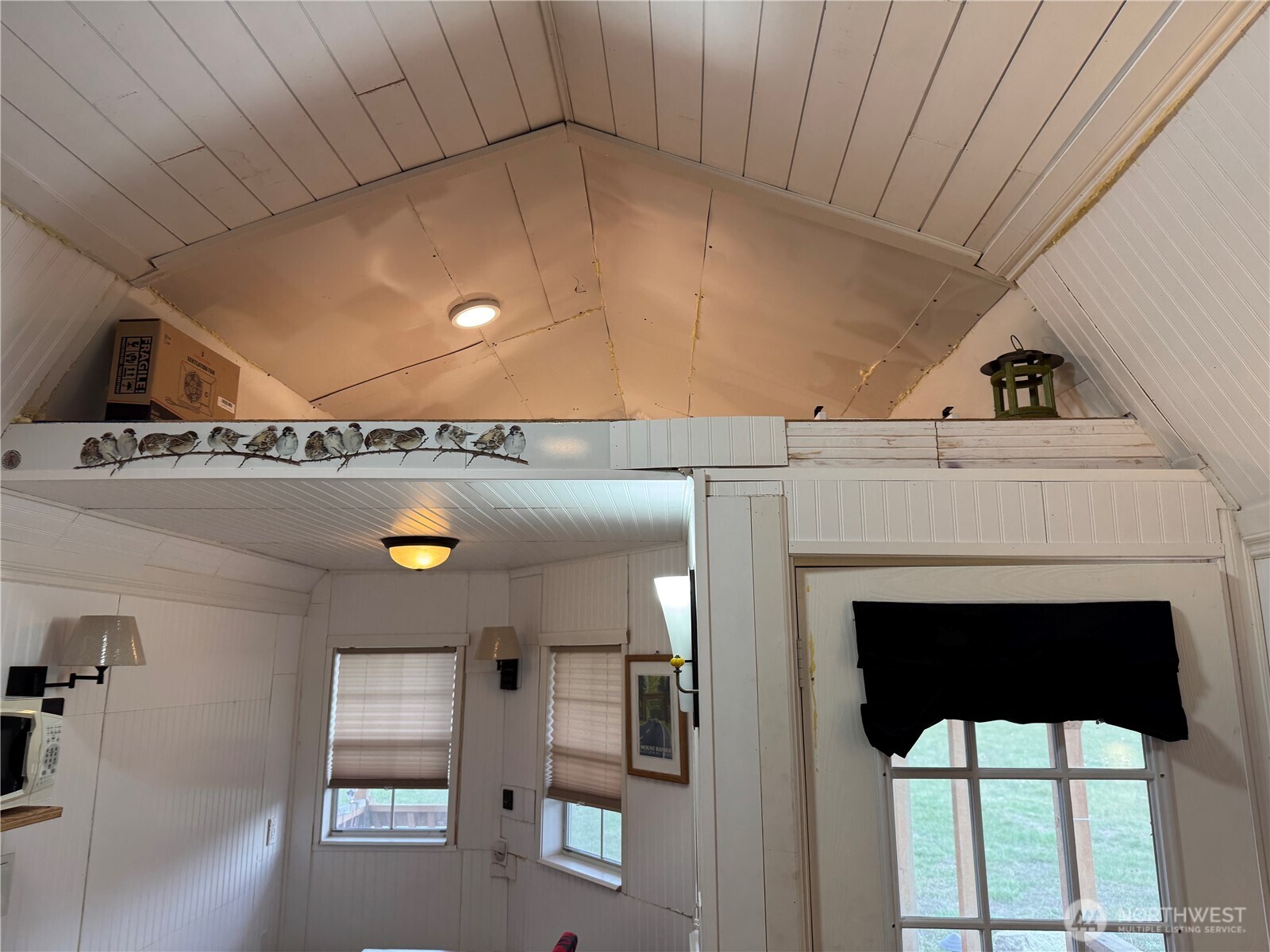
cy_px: 476
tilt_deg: +12.4
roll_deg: -0.2
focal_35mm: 24
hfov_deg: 71.6
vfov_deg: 56.8
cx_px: 635
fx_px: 881
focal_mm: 6.76
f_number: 1.78
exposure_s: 1/120
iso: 100
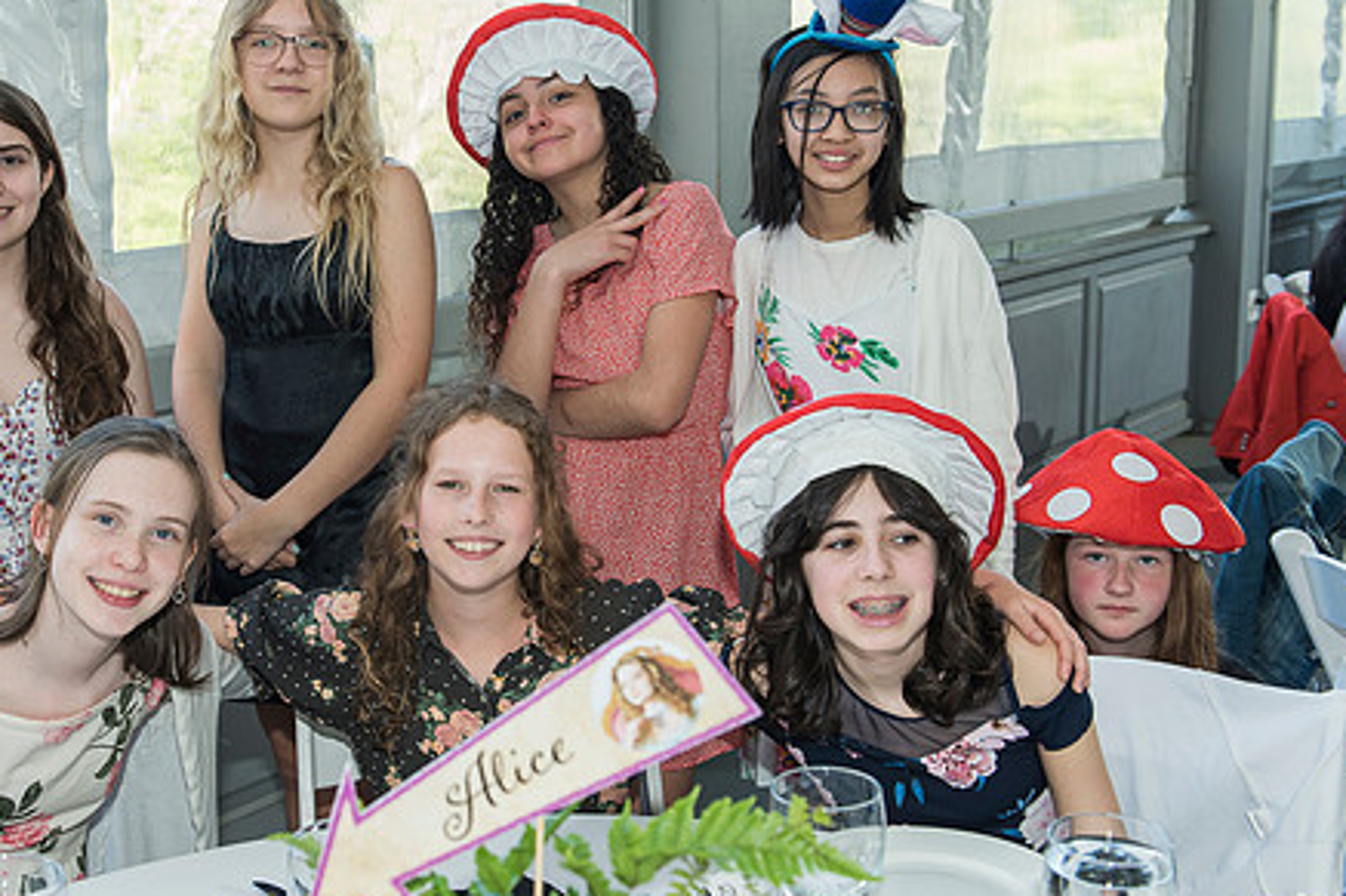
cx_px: 476
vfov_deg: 28.0
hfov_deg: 40.7
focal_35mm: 48
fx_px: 1794
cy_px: 356
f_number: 4.5
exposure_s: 1/160
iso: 400
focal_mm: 34
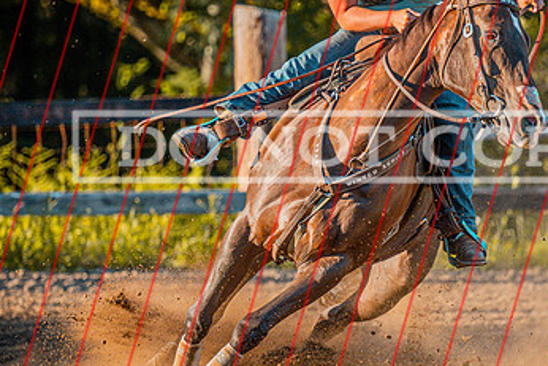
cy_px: 171
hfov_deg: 5.0
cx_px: 374
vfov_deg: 3.4
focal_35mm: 409
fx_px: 6228
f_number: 2.8
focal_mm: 150
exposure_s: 1/2500
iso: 640
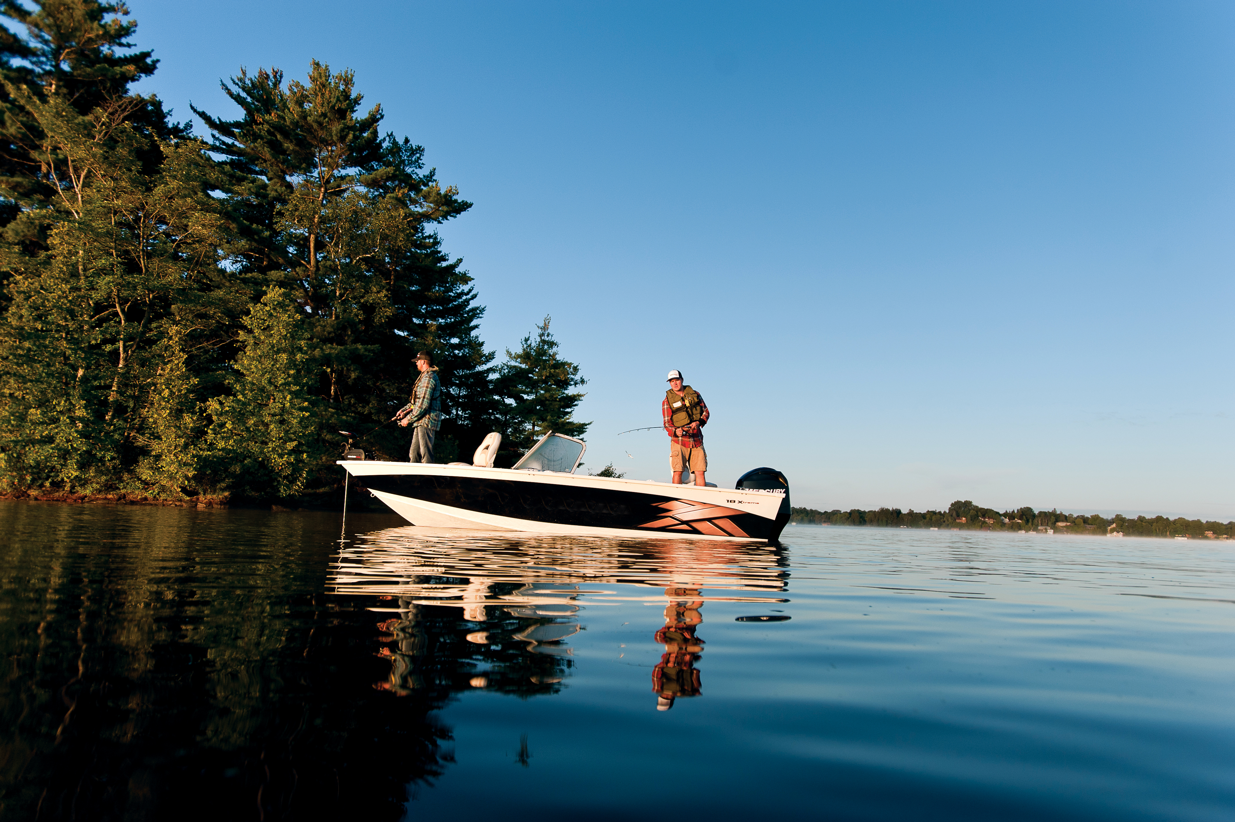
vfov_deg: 57.2
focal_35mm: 22
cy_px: 411
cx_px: 618
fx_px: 754
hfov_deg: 78.6
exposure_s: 1/1600
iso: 400
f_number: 3.5
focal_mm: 22
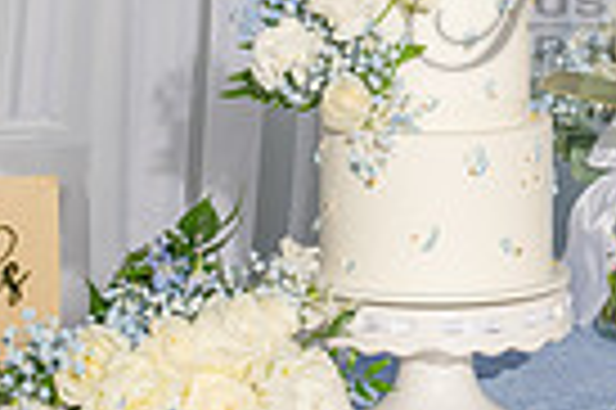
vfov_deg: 8.5
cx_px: 760
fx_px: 2752
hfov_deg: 12.4
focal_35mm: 161
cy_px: -11
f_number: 5.6
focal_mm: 38
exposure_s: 1/160
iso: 800
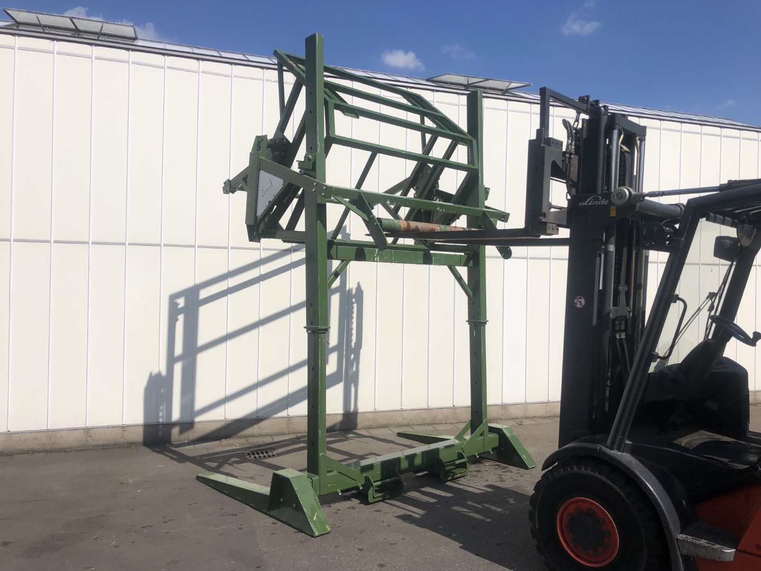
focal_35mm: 28
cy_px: 286
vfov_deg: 49.7
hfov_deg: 63.4
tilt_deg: +1.6
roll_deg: -0.2
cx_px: 380
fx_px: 616
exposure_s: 1/5348
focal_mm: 4
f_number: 1.8
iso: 25
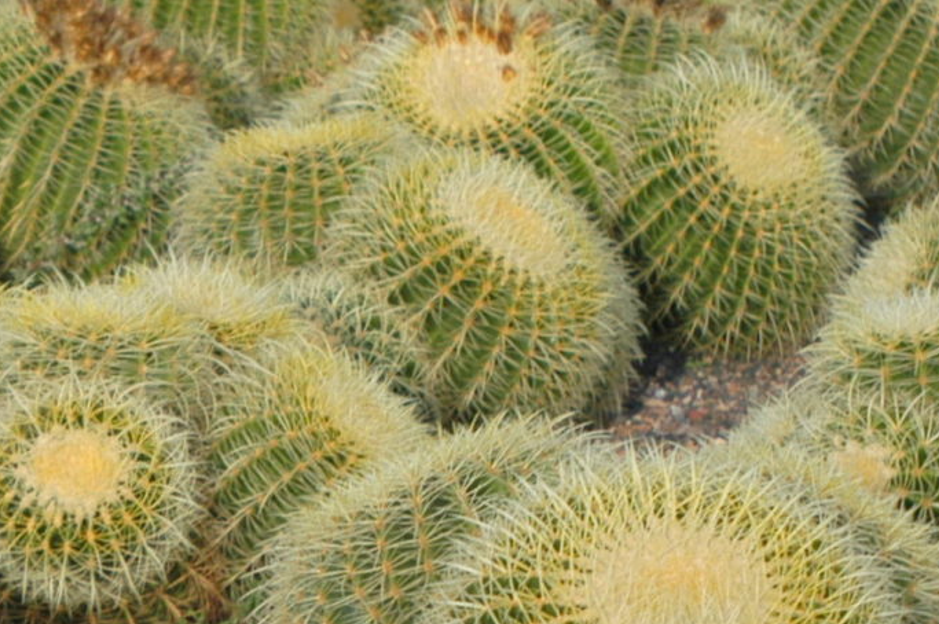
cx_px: -52
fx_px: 5130
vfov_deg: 6.9
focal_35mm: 197
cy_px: 807
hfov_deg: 10.4
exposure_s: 1/1250
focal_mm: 35
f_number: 2.8
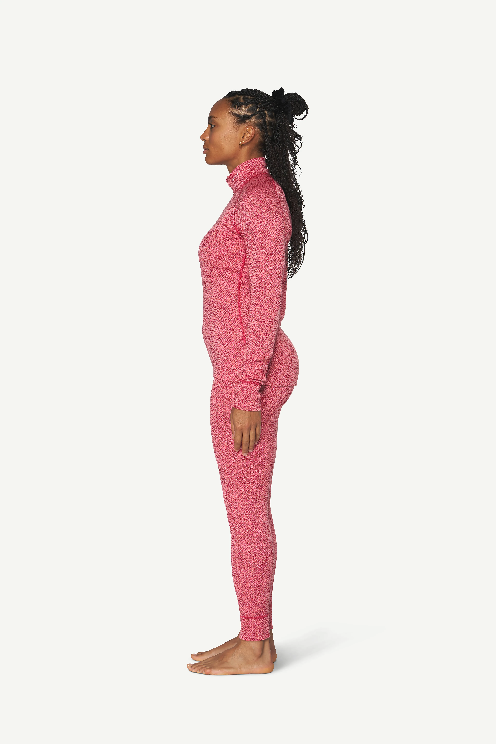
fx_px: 1715
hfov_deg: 16.5
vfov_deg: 24.5
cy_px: 372
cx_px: 248
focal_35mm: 83
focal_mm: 83
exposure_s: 1/160
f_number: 7.1
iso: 160
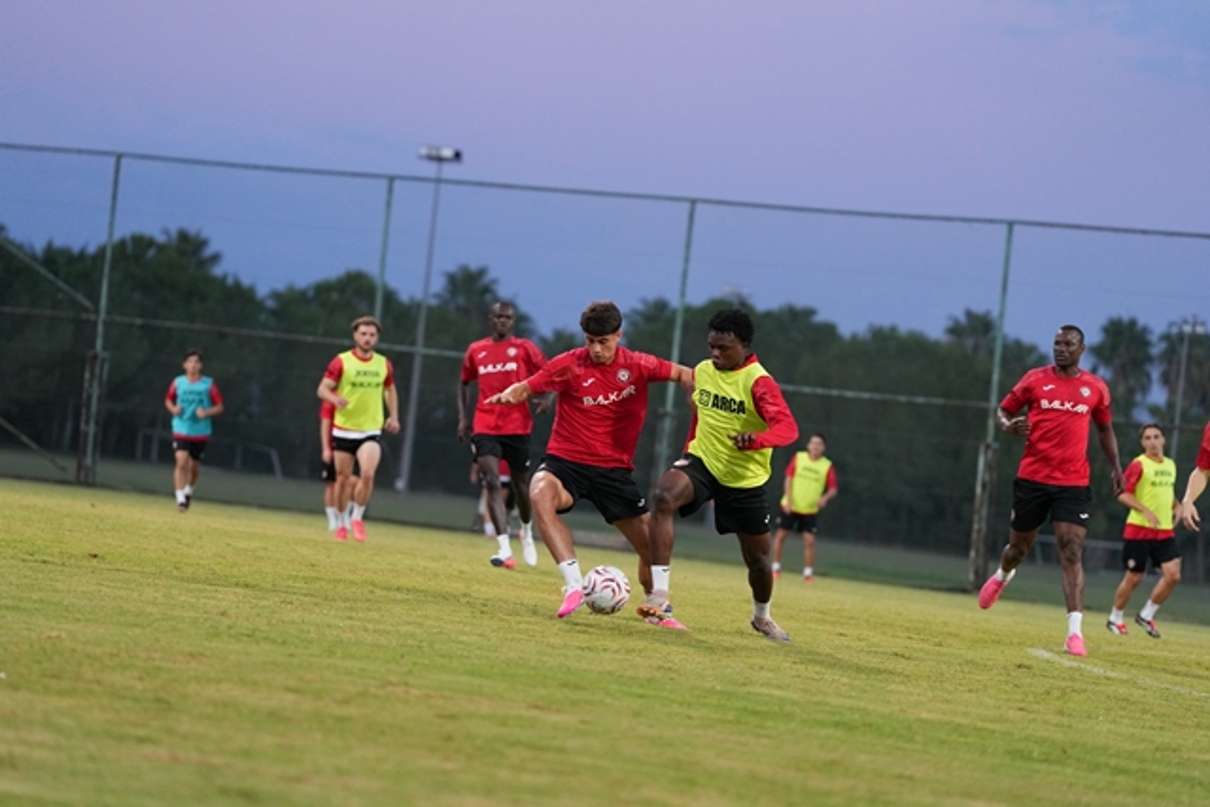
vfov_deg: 10.6
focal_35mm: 129
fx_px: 4337
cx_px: 605
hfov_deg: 15.9
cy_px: 404
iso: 2500
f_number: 2.8
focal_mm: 129
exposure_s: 1/800
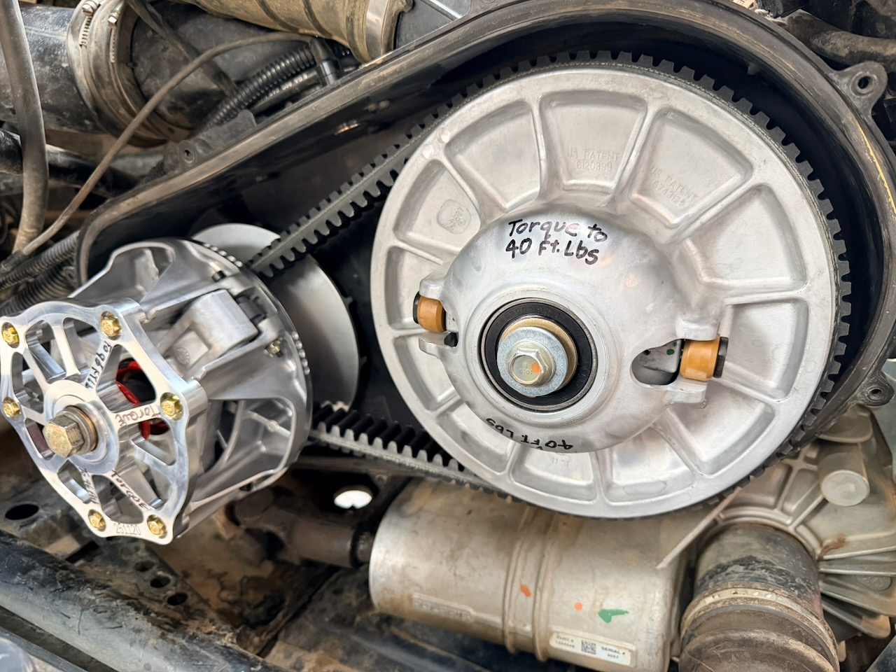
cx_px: 448
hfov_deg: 71.6
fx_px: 621
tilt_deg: -22.0
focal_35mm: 24
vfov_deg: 56.8
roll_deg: -2.5
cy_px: 336
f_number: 1.78
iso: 500
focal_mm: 6.76
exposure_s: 1/60
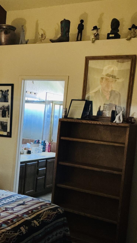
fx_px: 310
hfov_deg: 24.8
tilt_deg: -5.2
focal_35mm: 48
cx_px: 44
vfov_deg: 42.8
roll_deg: -4.6
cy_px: 142
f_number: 1.8
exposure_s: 1/17
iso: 500
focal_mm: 3
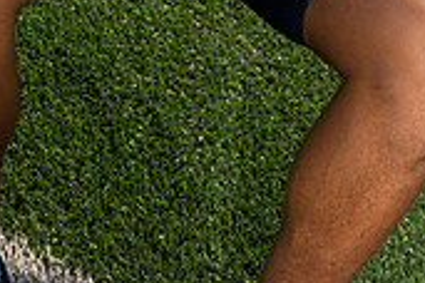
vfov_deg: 10.9
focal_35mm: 116
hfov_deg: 17.6
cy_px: -268
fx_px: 1369
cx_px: 249
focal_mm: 44
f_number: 6.3
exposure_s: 1/250
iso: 100
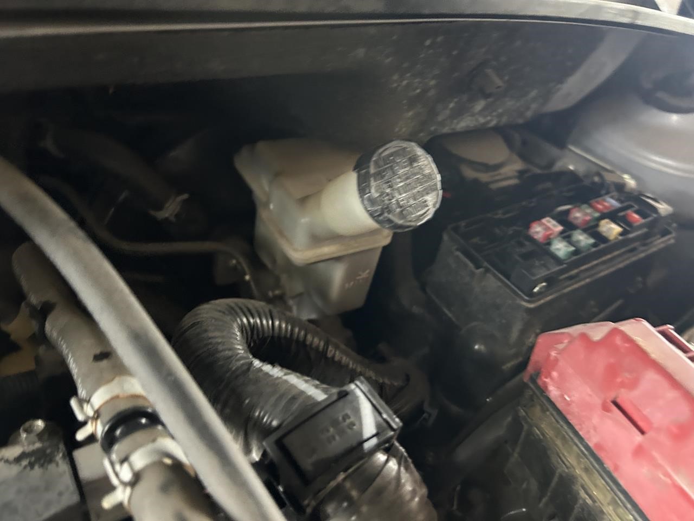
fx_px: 521
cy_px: 260
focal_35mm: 26
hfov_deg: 67.3
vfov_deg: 53.1
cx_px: 347
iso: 640
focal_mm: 5.7
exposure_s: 1/31
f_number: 1.5
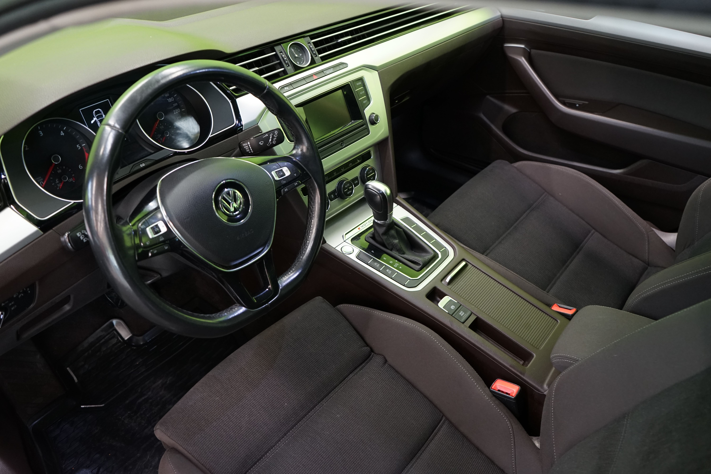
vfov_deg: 45.0
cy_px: 237
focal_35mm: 29
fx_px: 573
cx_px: 356
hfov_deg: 63.7
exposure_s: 1/20
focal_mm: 29
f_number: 5
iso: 1600
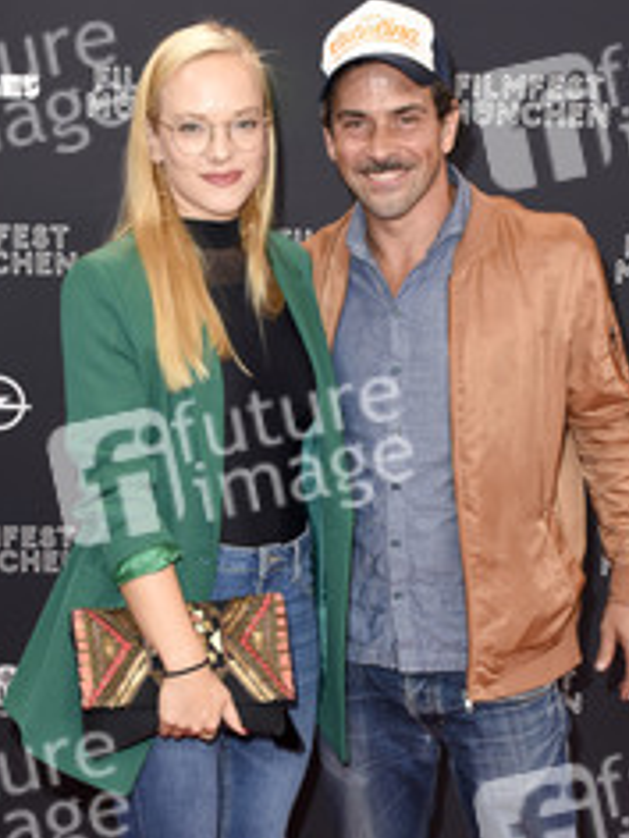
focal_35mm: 66
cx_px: 334
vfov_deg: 29.0
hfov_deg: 22.3
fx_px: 1594
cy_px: 639
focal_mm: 27
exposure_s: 1/100
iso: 400
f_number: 6.3
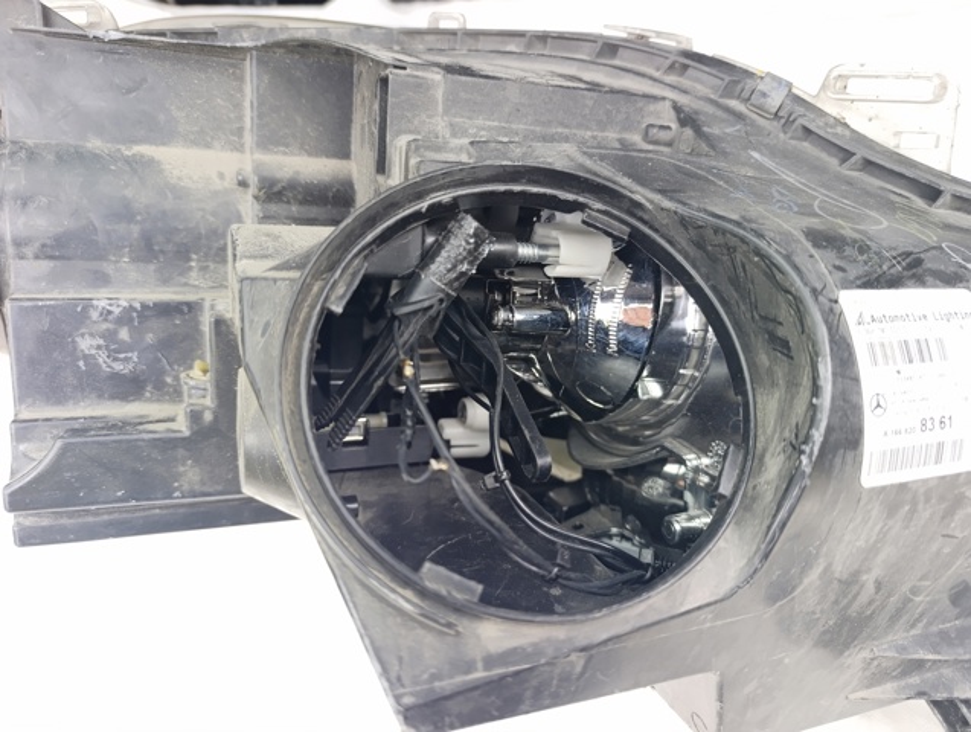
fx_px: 646
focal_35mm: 23
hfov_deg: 73.8
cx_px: 486
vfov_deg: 59.0
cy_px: 366
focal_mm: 6.14
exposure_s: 1/100
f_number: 1.6
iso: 320
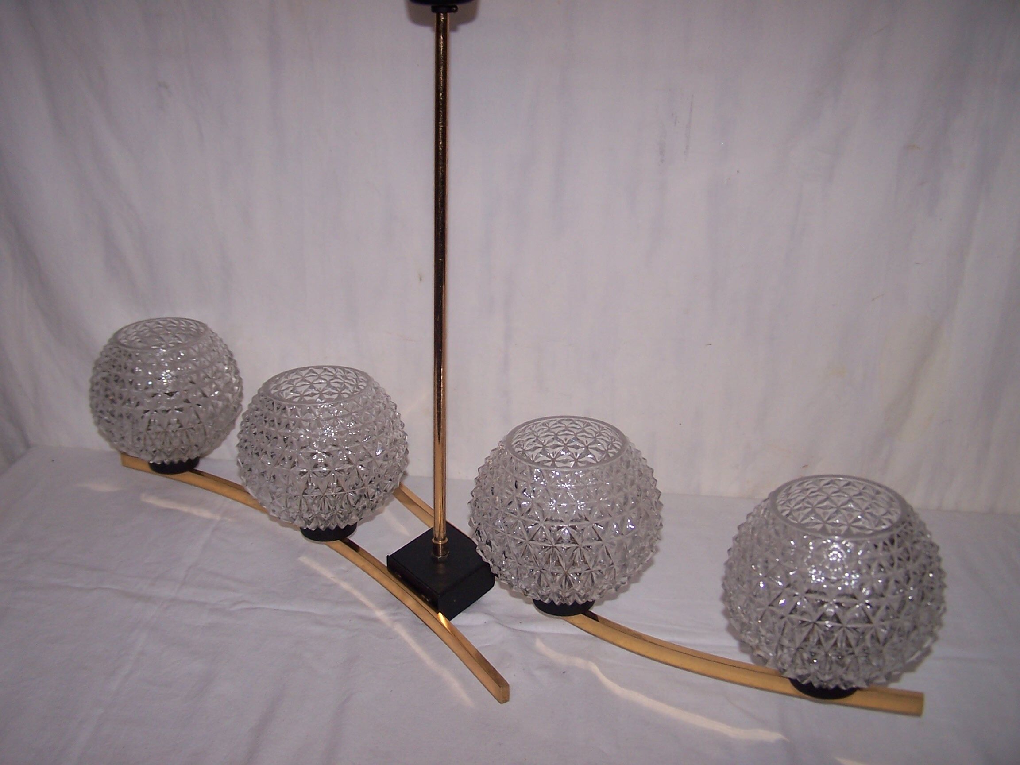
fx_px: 1120
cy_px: 382
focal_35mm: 38
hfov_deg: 49.0
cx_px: 510
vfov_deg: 37.7
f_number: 2.8
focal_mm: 6.3
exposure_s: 1/60
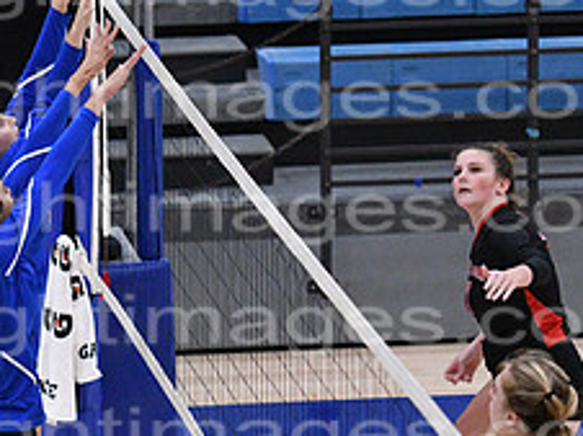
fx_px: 6982
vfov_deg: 3.6
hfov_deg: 4.8
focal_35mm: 415
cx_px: 85
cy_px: 270
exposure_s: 1/1250
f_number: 3.2
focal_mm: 112
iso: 6400
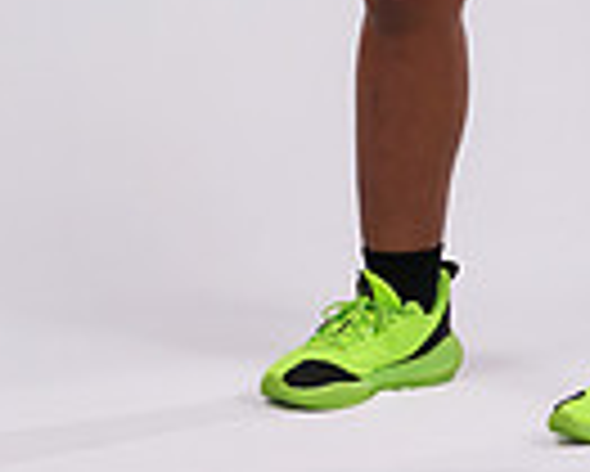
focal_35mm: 225
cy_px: -499
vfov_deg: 6.7
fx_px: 3932
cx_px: 477
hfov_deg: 8.6
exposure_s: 1/200
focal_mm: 70
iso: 125
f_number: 9
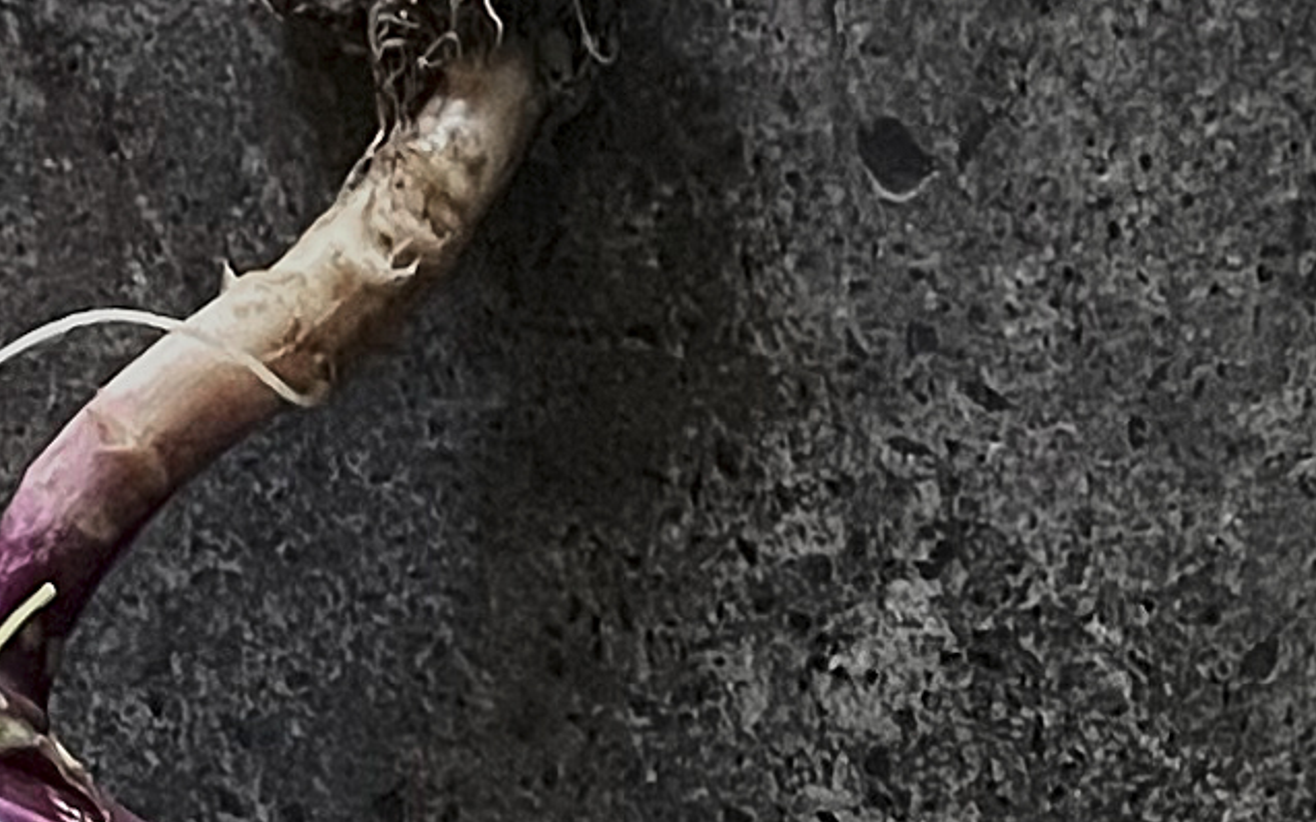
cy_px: 2454
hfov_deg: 12.0
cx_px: 1132
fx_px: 6204
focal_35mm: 173
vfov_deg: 6.8
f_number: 1.6
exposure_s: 1/57
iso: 500
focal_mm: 4.2
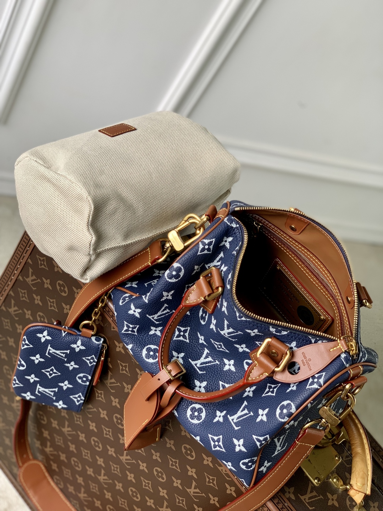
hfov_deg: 28.0
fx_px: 767
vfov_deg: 36.8
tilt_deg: -45.9
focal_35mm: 52
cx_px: 192
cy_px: 256
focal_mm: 6
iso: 32
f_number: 2.4
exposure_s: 1/122
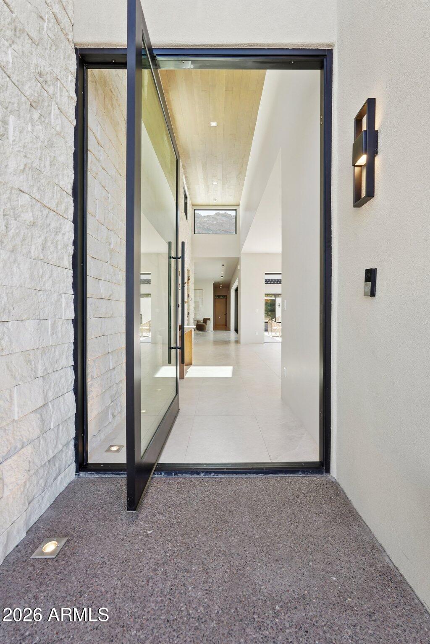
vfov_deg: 96.7
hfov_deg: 73.7
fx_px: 287
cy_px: 322
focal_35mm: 16
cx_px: 215
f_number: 8
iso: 400
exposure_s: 1/160
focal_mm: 16
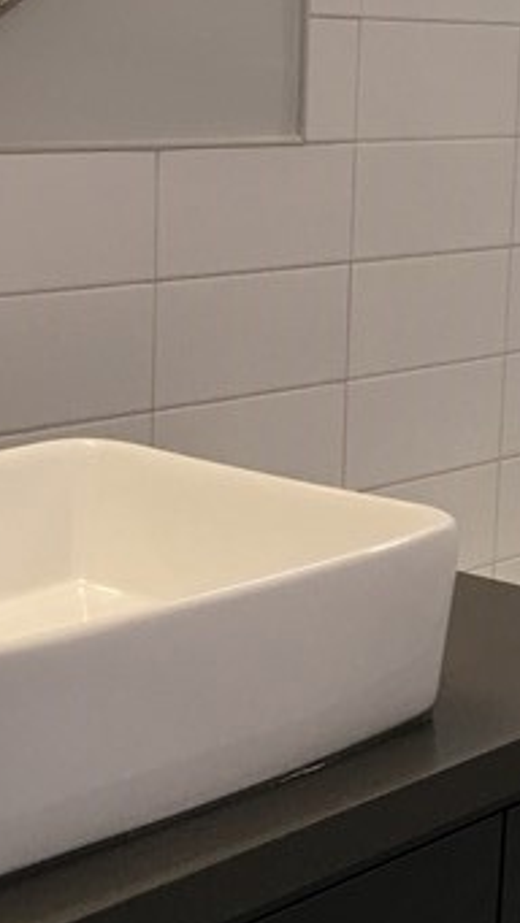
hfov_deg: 12.3
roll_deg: -3.7
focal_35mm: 95
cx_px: 693
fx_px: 2327
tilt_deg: -10.8
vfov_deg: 22.4
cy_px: 509
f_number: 2.2
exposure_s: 1/30
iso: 40
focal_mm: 4.15
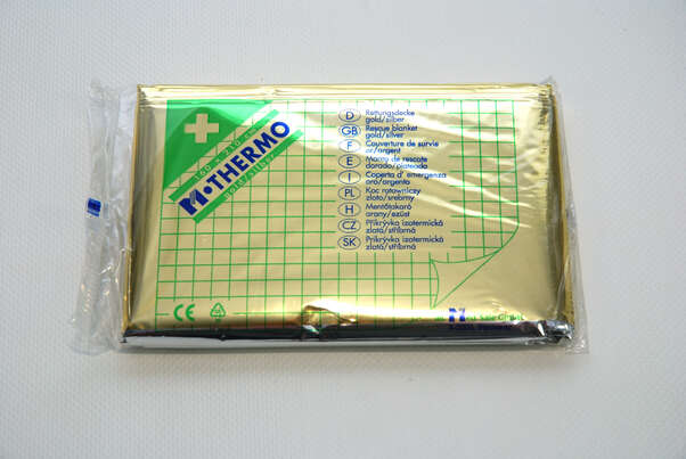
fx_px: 2003
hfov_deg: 19.4
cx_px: 343
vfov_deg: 13.1
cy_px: 230
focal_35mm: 105
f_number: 8
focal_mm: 70
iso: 100
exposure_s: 1/80
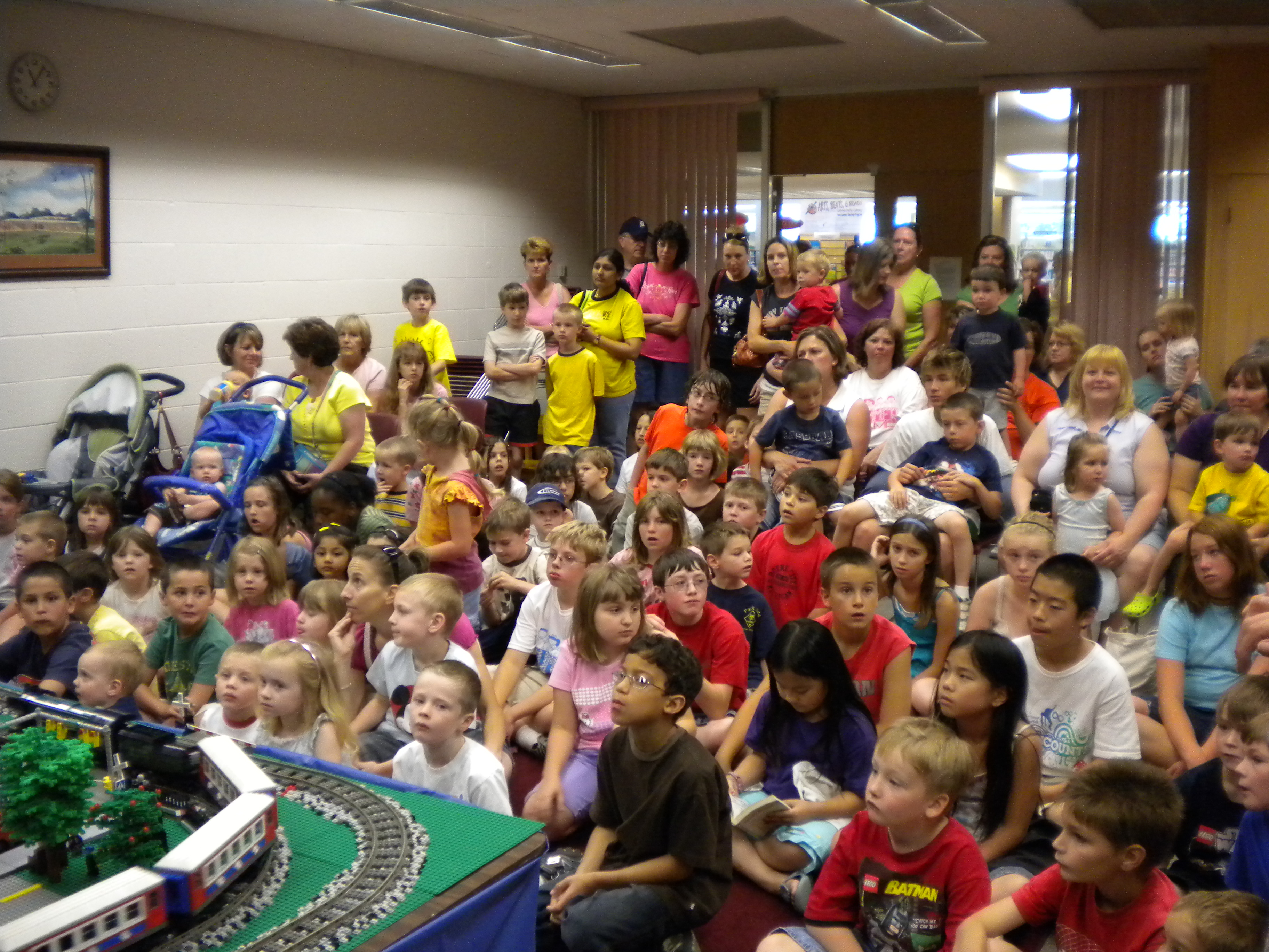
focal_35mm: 35
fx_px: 1283
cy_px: 476
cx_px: 634
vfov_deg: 40.7
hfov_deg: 52.6
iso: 400
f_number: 3.1
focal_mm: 6.3
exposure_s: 1/42
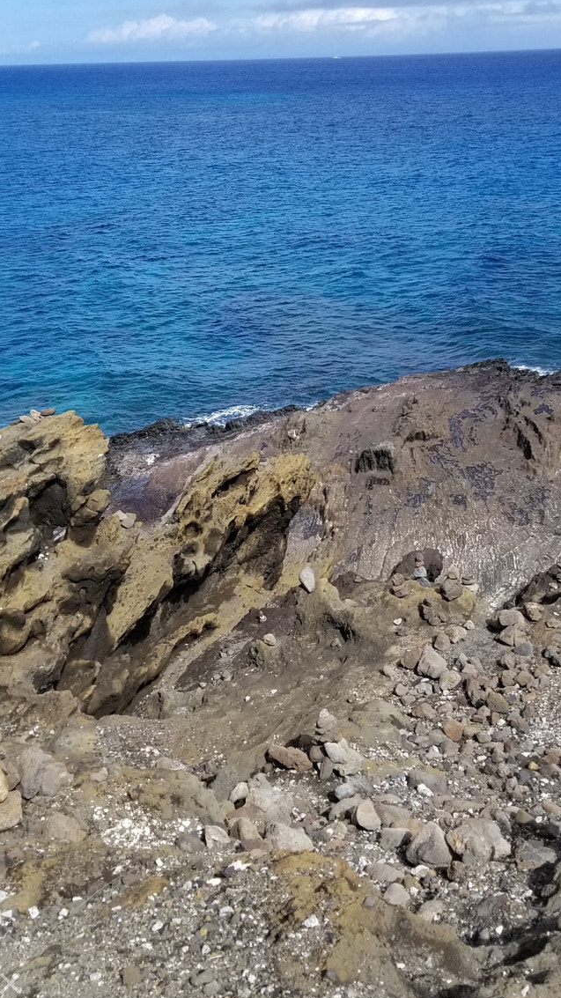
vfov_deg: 50.2
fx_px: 1058
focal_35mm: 40
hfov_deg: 29.6
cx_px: 330
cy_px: 404
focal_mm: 4.25
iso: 50
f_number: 1.7
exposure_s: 1/2776
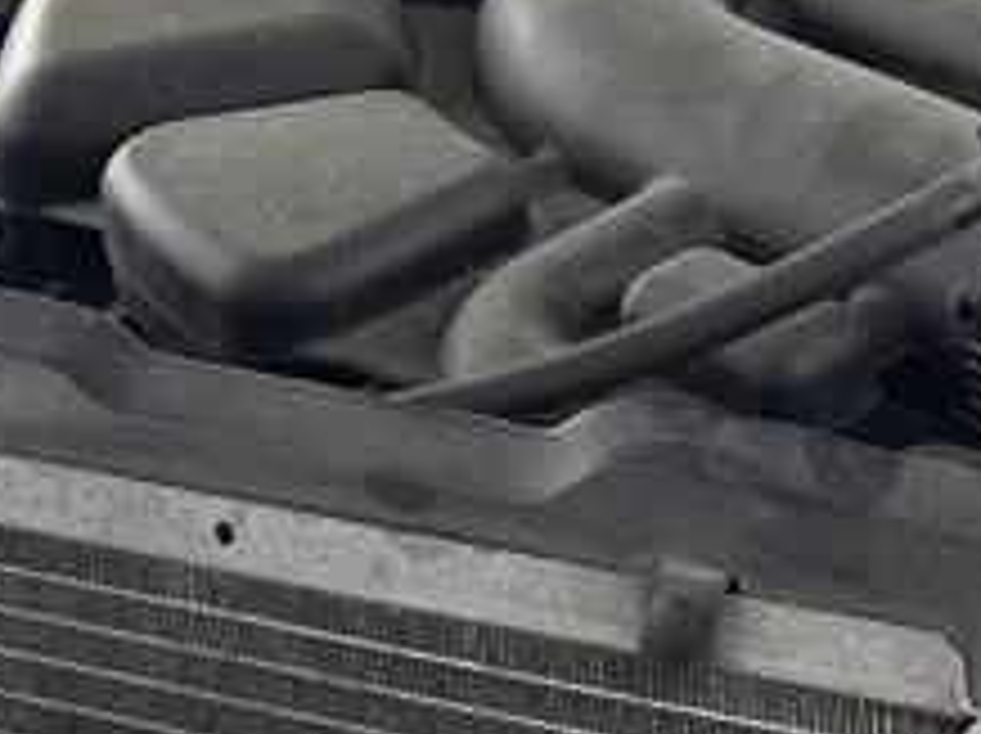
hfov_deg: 13.8
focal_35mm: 141
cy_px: -59
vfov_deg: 10.4
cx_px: 976
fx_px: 3991
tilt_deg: -17.6
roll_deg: +6.1
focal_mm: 6.86
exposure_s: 1/396
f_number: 1.78
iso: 80
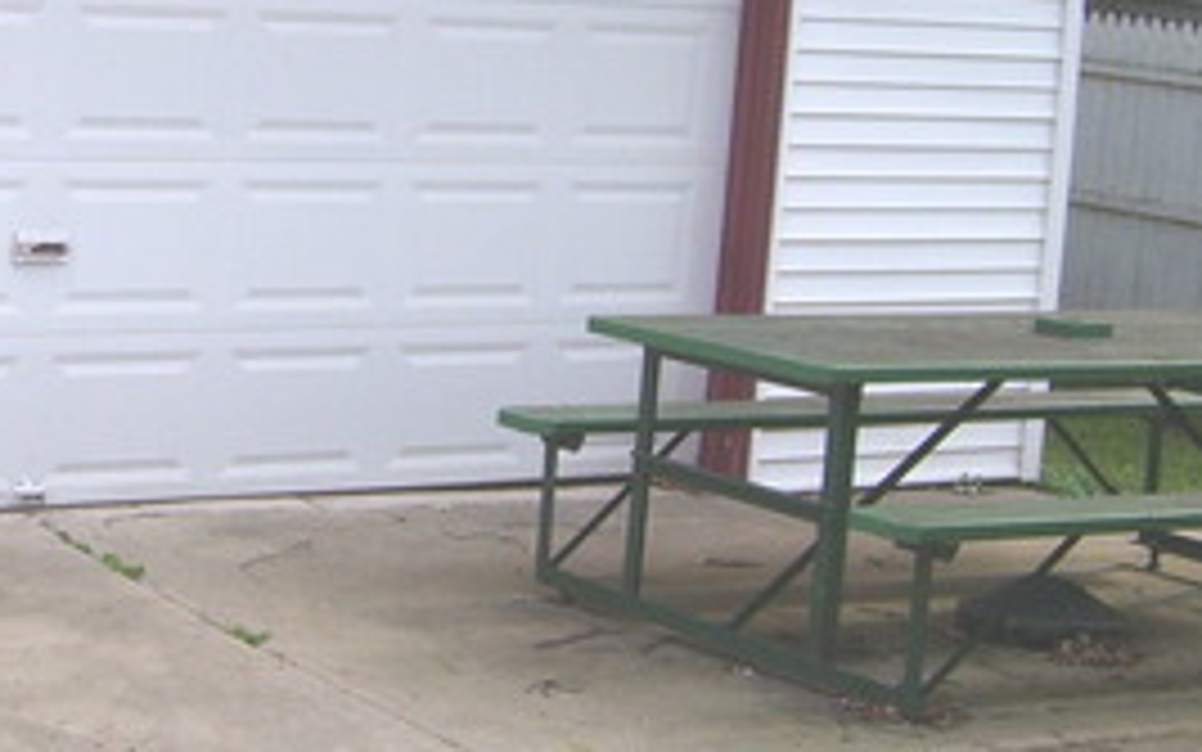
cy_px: 104
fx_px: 3080
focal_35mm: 94
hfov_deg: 21.6
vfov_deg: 13.8
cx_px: 117
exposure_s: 1/250
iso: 80
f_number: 4.8
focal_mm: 6
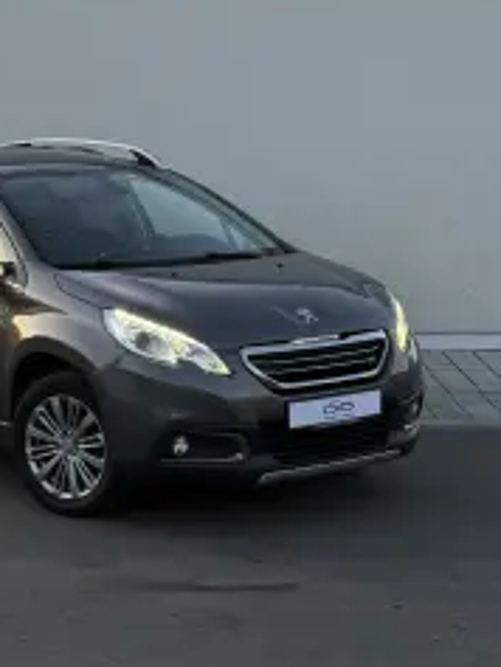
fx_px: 1562
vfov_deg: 24.1
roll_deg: +0.1
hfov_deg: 18.1
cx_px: 110
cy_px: 307
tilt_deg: -8.3
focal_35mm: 81
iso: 100
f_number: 1.78
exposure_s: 1/154
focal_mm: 6.76
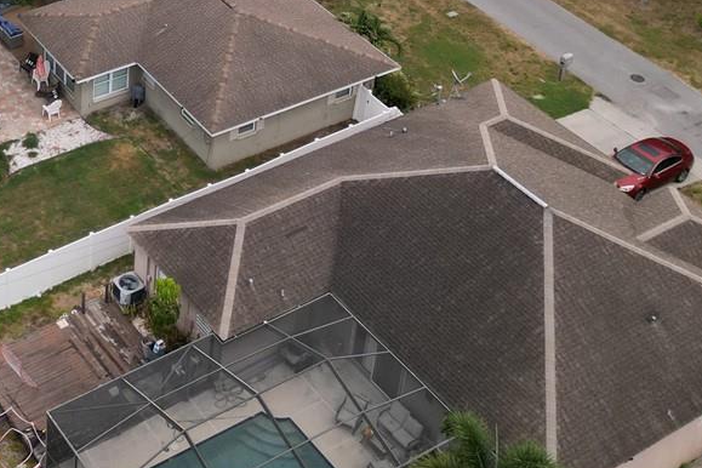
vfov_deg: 18.2
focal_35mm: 69
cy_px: -171
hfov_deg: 27.6
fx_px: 1345
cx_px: 2
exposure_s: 1/160
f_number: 1.7
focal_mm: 6.72
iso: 140
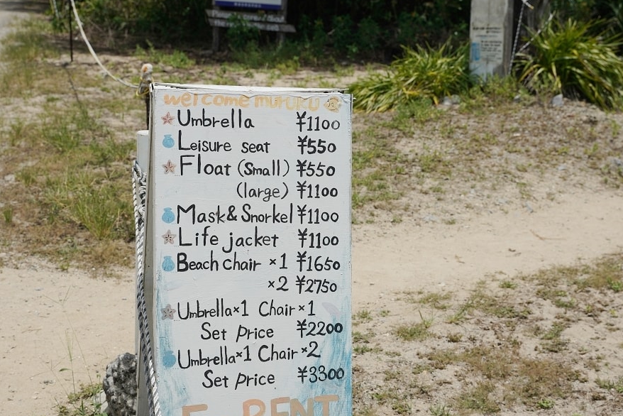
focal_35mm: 56
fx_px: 969
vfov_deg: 24.2
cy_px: 240
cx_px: 311
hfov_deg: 35.6
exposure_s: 1/400
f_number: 6.3
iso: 100
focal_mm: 41
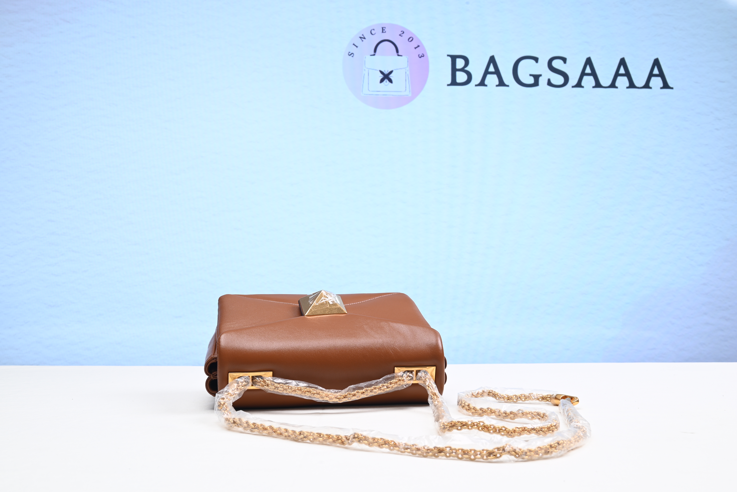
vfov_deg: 34.2
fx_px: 799
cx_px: 368
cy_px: 246
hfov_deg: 49.5
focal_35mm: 39
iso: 100
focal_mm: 39
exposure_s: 1/2
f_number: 16
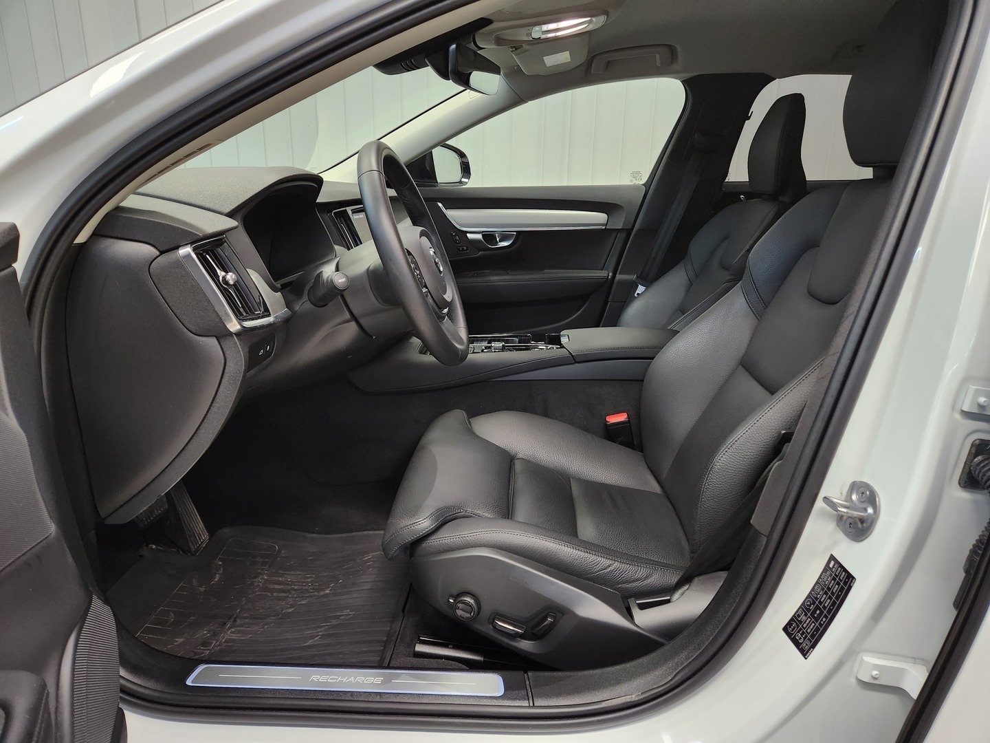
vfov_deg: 58.9
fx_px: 658
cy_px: 372
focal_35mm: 23
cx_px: 495
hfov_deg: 73.9
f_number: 1.8
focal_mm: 5.4
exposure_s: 1/120
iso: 250
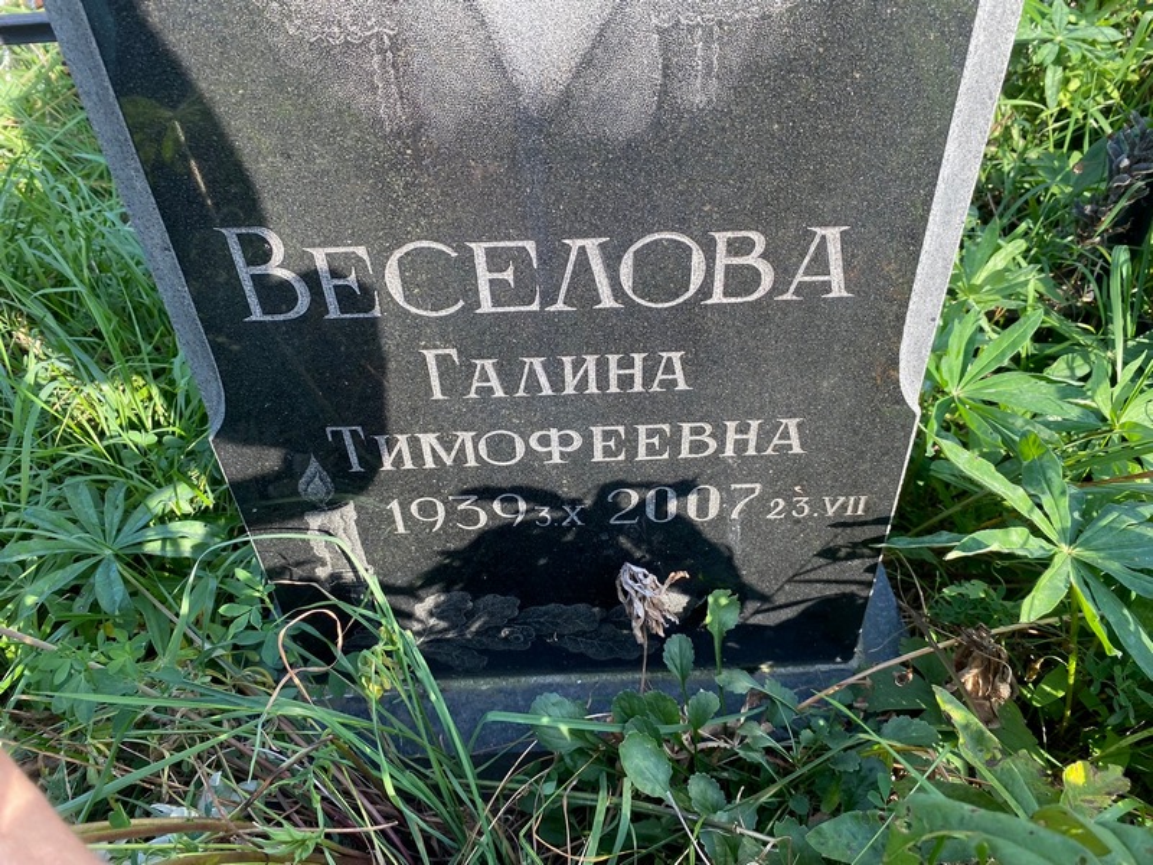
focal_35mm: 26
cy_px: 432
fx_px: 866
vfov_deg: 53.1
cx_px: 576
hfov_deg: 67.3
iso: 32
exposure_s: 1/300
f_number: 1.8
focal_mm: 4.25
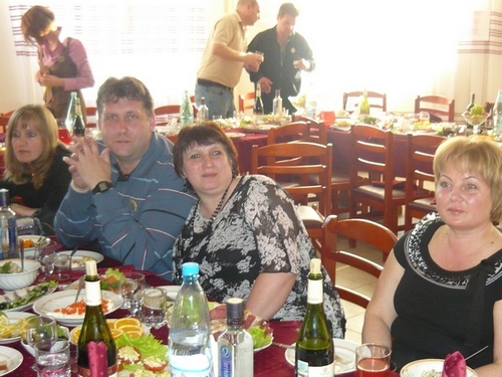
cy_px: 188
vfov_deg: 27.5
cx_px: 251
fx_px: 769
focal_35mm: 53
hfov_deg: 36.2
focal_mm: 5.5
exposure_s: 1/30
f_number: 2.8
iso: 320
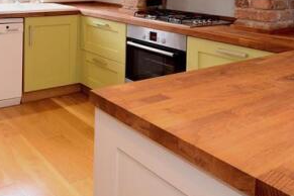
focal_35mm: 37
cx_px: 28
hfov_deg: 46.6
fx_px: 303
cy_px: -21
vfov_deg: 31.7
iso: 200
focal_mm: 11
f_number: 6.3
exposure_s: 1/4
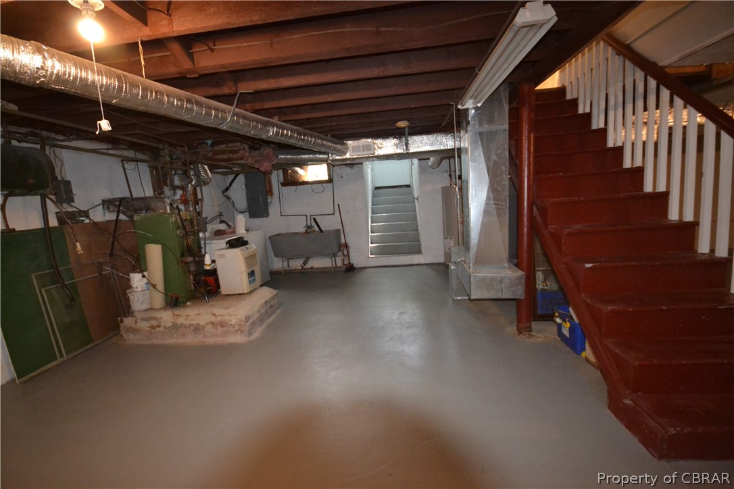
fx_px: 306
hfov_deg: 100.4
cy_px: 244
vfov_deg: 77.3
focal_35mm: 15
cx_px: 367
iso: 3200
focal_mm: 10
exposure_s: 1/60
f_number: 4
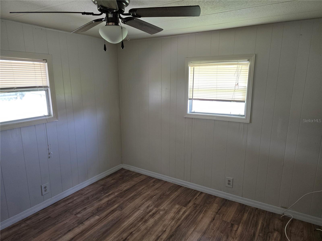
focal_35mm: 23
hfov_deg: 73.9
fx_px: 214
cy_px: 120
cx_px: 161
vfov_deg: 58.9
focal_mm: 6.3
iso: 200
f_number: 1.7
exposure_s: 1/120
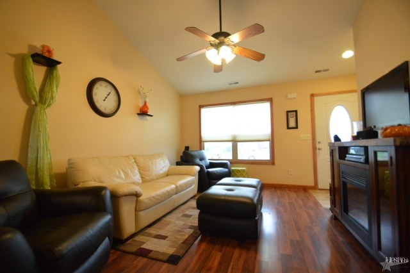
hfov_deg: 100.4
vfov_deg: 77.3
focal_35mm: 15
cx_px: 205
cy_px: 136
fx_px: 171
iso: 1600
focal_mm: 10
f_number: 3.5
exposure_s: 1/60
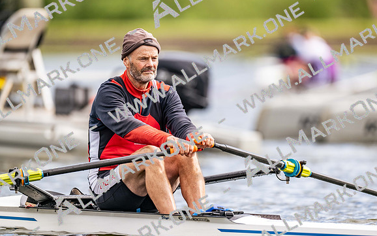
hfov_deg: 3.4
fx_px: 6307
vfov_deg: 2.1
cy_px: 125
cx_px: 188
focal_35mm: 614
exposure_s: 1/2500
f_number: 4
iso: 360
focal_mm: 600
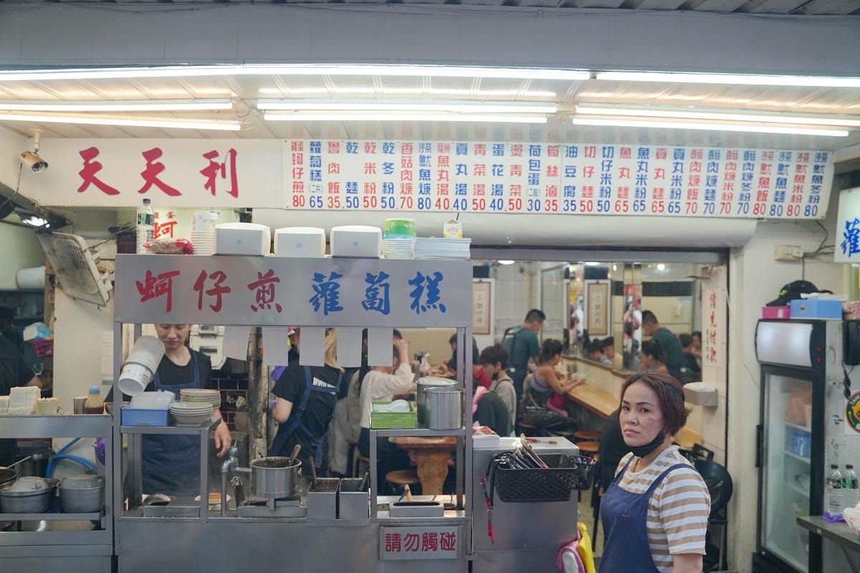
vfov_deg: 46.4
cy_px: 286
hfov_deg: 65.5
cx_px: 430
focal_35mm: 28
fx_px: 669
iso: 800
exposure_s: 1/160
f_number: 4
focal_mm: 28
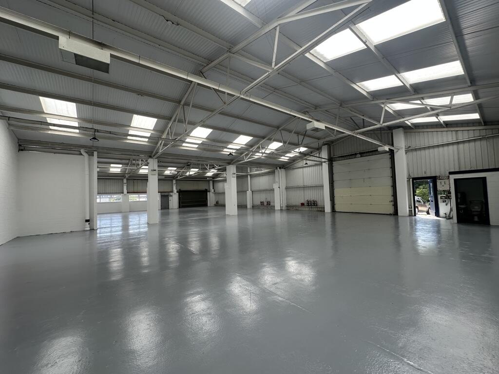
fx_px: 202
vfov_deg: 85.7
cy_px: 187
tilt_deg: +2.8
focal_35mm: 14
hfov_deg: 102.1
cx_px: 250
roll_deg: +1.3
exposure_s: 1/132
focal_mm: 2.22
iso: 40
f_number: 2.2
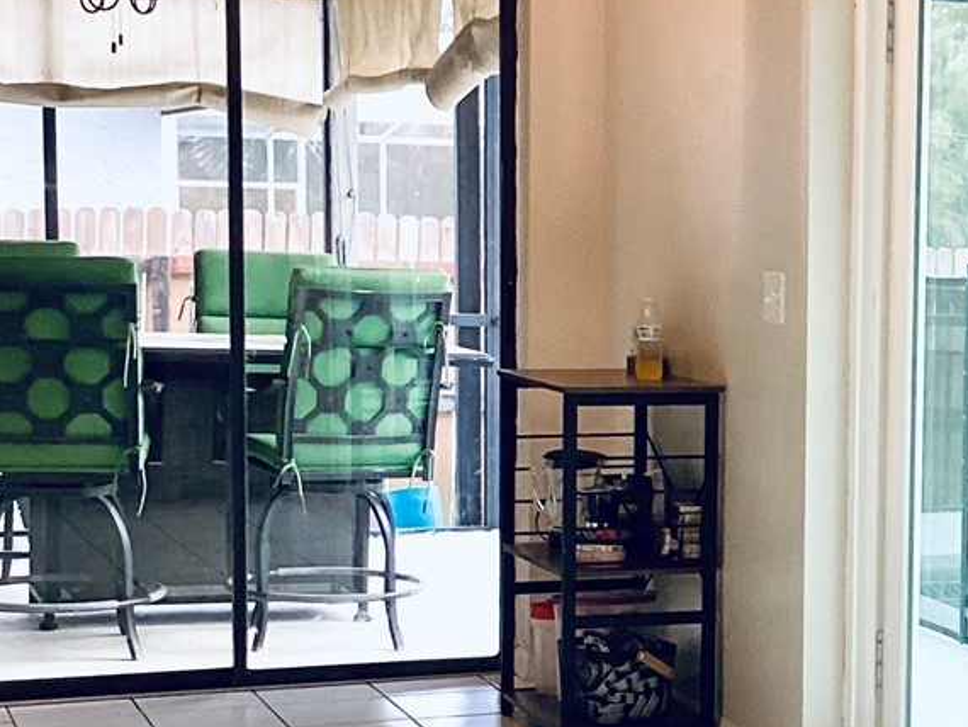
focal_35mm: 87
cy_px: 486
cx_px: 949
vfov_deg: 16.9
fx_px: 2434
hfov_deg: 21.7
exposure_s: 1/60
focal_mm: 3.3
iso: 125
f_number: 2.4
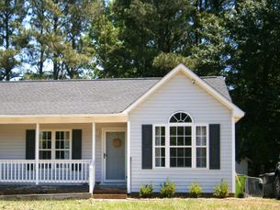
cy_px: 156
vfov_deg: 24.6
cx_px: 83
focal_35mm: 59
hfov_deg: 32.3
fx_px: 477
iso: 80
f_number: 3.1
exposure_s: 1/640
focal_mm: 6.4
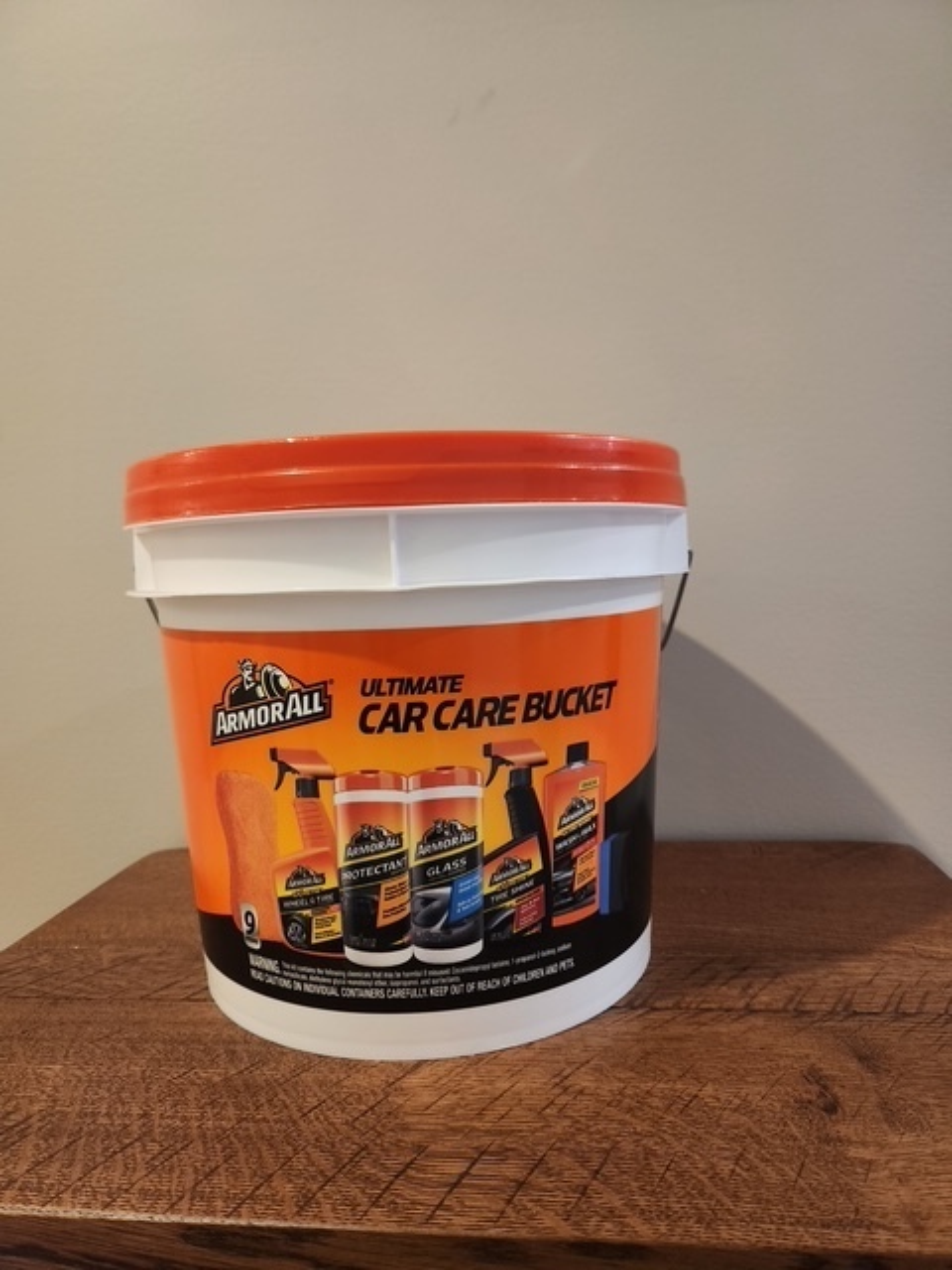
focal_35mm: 23
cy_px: 635
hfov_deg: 58.9
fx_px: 843
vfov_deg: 73.9
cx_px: 476
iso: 640
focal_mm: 5.4
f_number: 1.8
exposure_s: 1/60
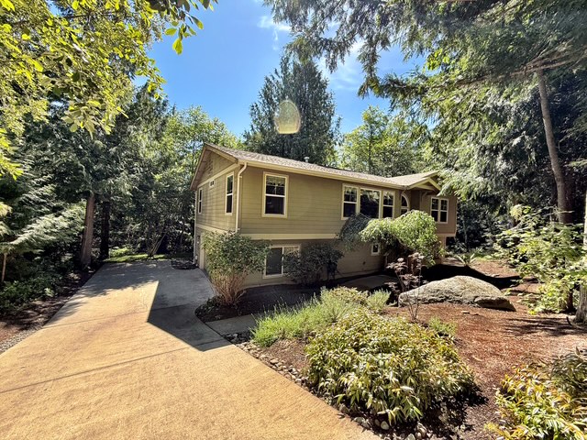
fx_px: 237
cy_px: 220
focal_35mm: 14
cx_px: 294
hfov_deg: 102.1
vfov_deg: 85.7
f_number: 2.2
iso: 50
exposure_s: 1/353
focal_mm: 2.22
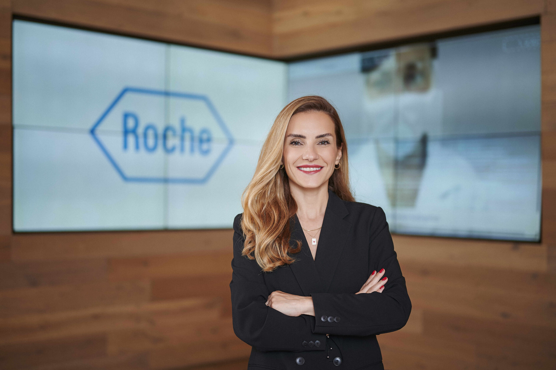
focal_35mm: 50
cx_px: 278
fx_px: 772
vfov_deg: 27.0
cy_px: 185
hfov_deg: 39.6
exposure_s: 1/160
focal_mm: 50
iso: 100
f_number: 1.8
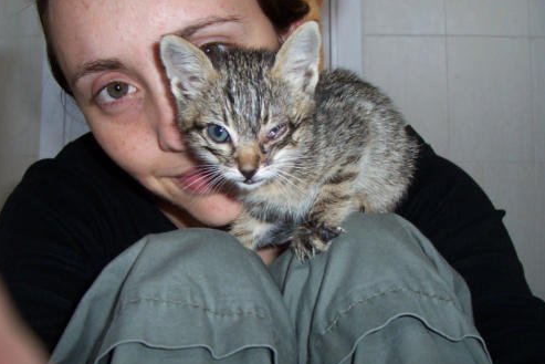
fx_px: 591
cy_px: 197
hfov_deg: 49.5
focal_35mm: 39
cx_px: 272
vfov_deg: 34.2
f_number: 2.8
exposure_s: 1/60
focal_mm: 5.6
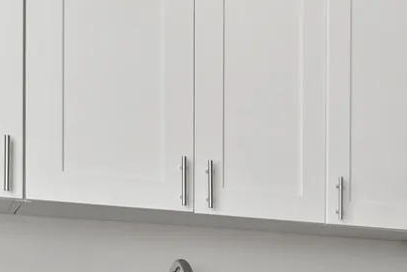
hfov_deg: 28.8
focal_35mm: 61
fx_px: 693
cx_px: 475
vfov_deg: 20.6
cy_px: 333
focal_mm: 14.8
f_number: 14
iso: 100
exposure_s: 1/3
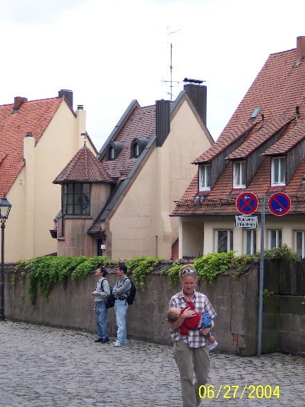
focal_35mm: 79
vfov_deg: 24.7
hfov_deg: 18.6
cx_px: 155
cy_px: 208
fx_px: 929
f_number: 3.8
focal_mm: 16
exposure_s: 1/250
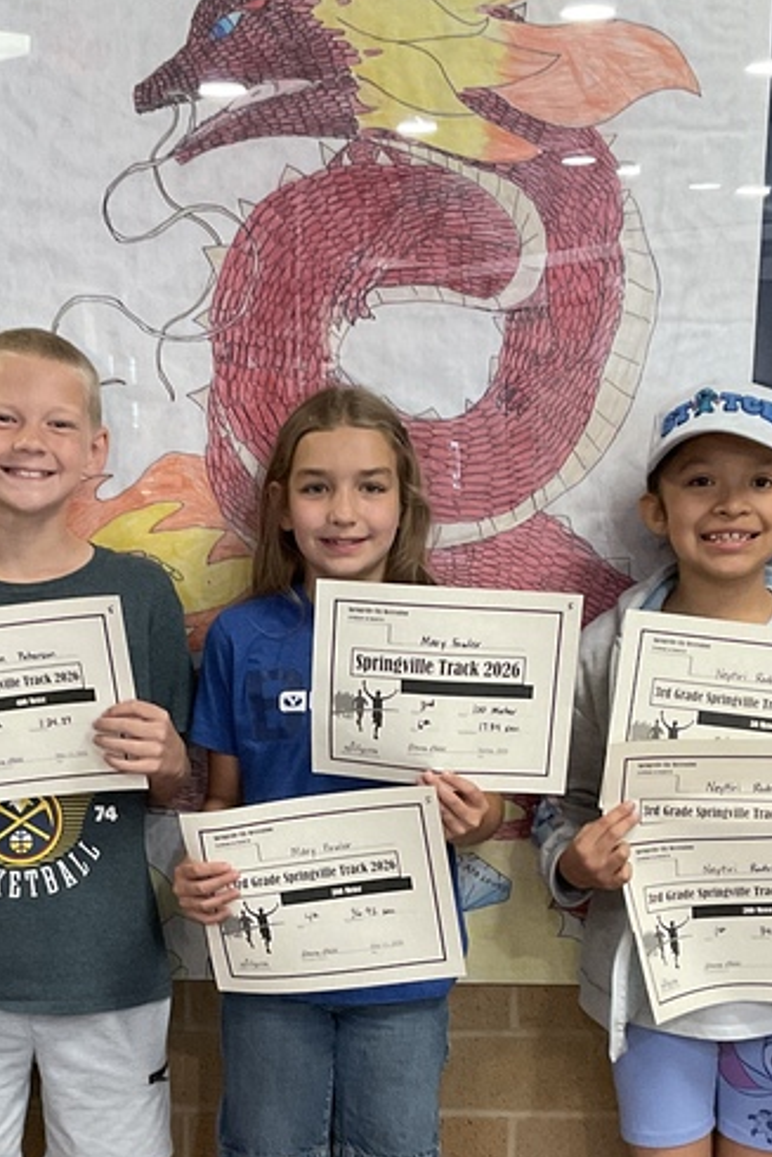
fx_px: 2025
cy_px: 793
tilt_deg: -8.8
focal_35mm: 63
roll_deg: -1.3
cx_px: 321
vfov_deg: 31.6
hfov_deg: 21.6
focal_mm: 3
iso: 200
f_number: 1.8
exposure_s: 1/60
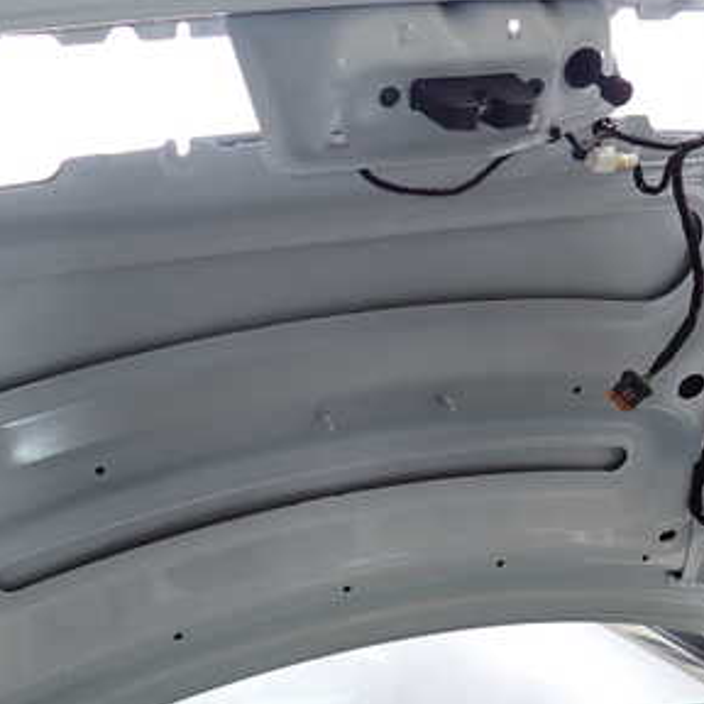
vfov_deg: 36.8
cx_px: 359
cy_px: 315
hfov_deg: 36.8
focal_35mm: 46
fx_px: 1058
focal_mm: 4.5
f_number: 2
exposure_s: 1/160
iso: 100
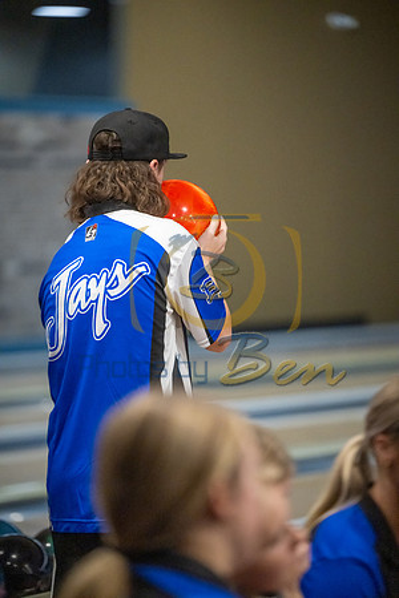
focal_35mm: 175
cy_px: 299
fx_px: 2909
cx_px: 200
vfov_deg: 11.7
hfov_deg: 7.8
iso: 4000
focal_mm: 175
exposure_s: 1/1000
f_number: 2.8
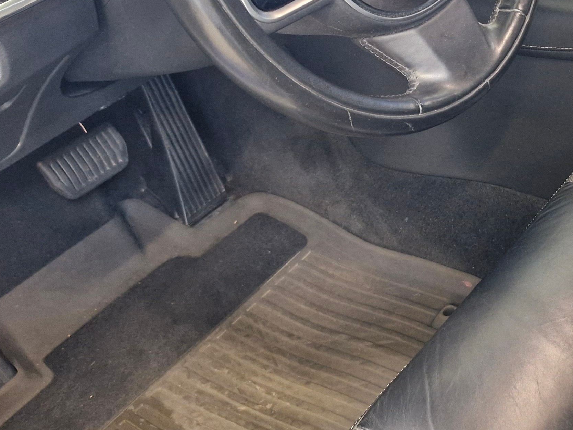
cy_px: 72
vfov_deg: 26.0
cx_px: 587
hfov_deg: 31.9
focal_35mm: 55
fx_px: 910
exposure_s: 1/50
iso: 640
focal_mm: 5.54
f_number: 1.8
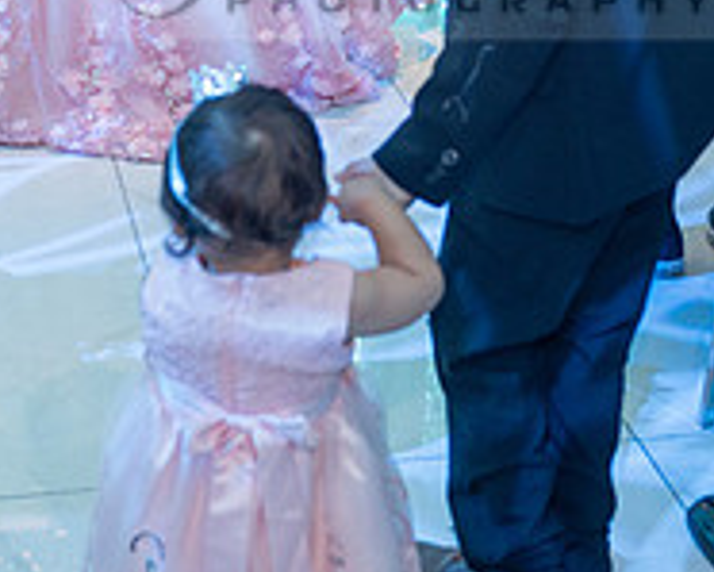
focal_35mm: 99
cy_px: -11
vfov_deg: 15.3
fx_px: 2093
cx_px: 357
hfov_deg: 19.4
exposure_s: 1/125
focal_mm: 32
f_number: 2.8
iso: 1600
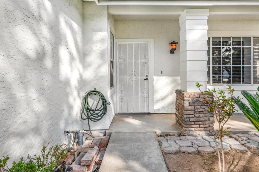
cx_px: 135
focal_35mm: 21
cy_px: 79
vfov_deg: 59.3
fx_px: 151
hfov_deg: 81.2
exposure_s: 1/500
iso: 400
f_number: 11
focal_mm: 14
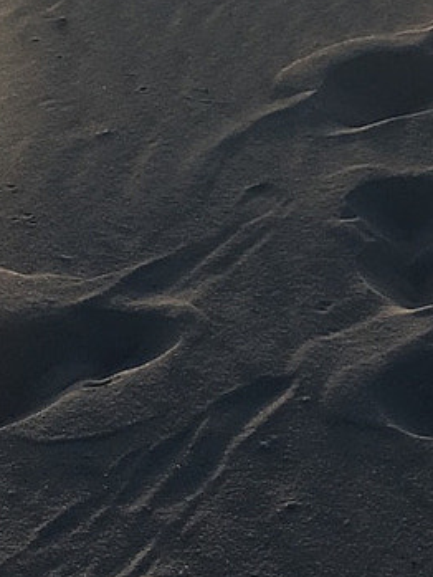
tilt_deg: -19.6
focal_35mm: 133
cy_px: 56
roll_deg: +0.3
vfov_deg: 14.7
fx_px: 2217
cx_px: 420
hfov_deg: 11.1
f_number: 2.2
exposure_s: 1/1083
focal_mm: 4.15
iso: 25
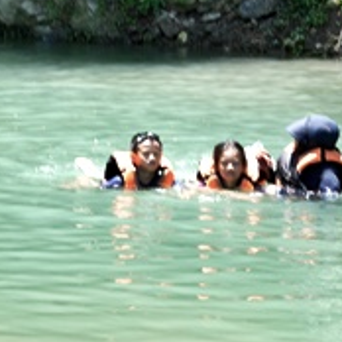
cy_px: -21
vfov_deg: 8.3
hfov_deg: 7.9
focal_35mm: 209
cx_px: -419
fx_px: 2336
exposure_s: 1/50
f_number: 7.1
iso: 100
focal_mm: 41.8
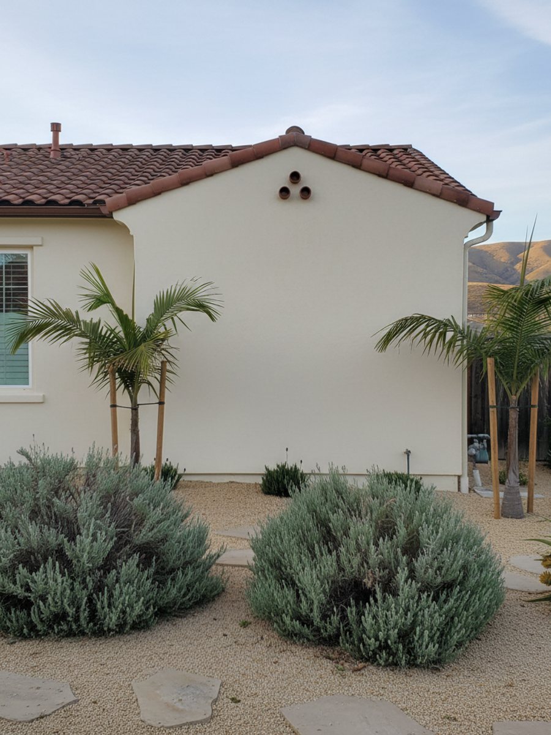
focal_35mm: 23
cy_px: 368
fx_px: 488
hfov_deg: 58.9
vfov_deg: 73.9
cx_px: 276
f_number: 1.8
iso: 1107
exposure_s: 1/835
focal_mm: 6.4
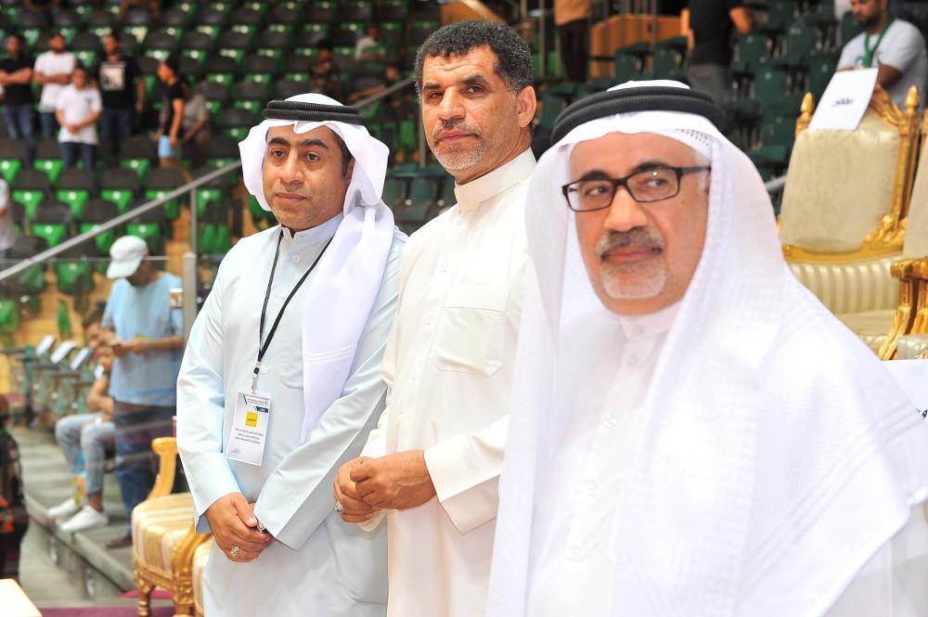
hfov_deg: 28.9
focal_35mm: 70
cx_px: 464
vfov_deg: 19.4
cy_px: 308
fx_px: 1803
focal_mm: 70
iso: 1000
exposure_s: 1/160
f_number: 5.6
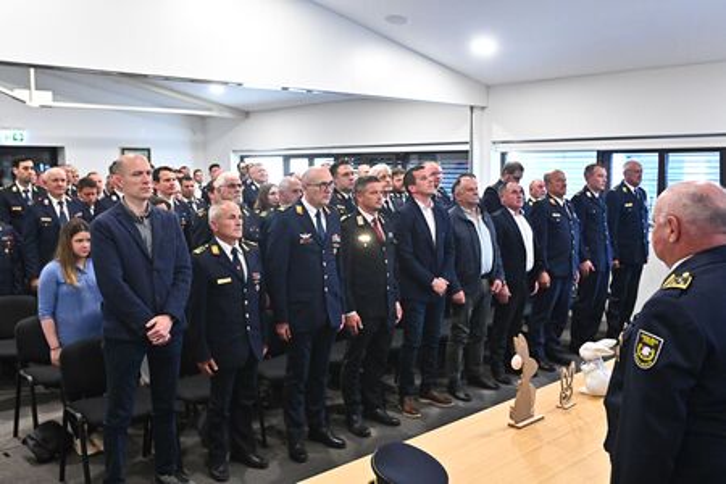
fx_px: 706
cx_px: 363
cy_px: 242
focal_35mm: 35
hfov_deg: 54.4
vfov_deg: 37.9
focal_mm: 35
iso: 5000
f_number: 5.6
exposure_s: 1/100
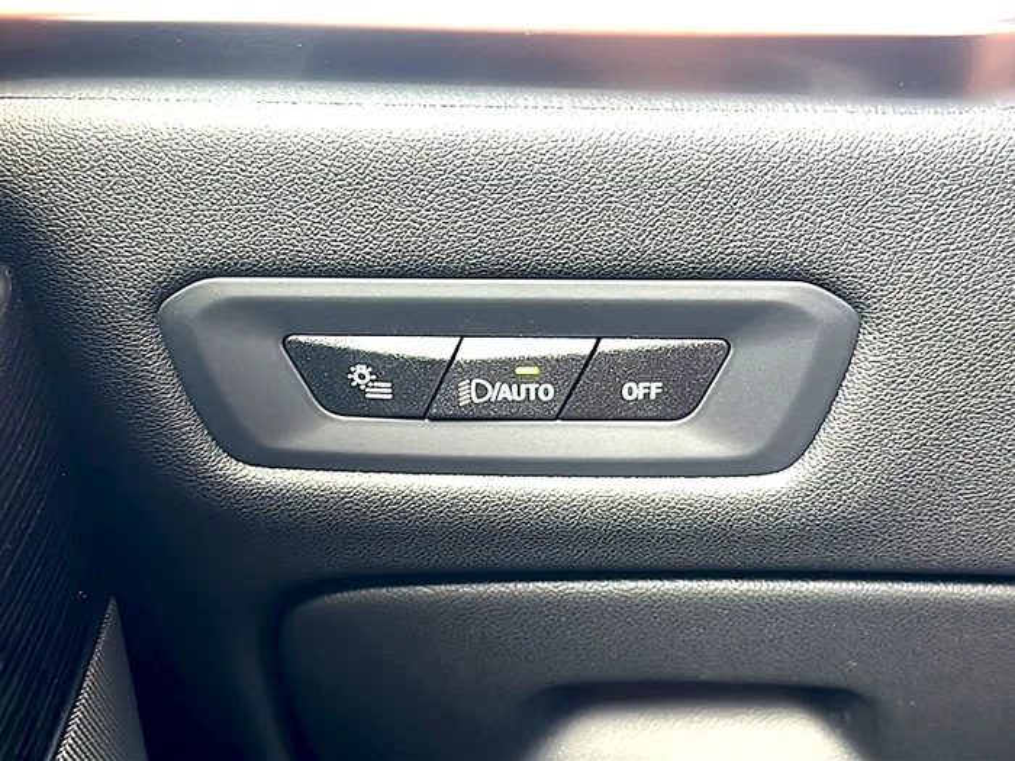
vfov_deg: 37.7
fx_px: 1114
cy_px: 380
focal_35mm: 38
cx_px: 508
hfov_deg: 49.0
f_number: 1.78
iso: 100
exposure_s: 1/40
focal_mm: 6.86
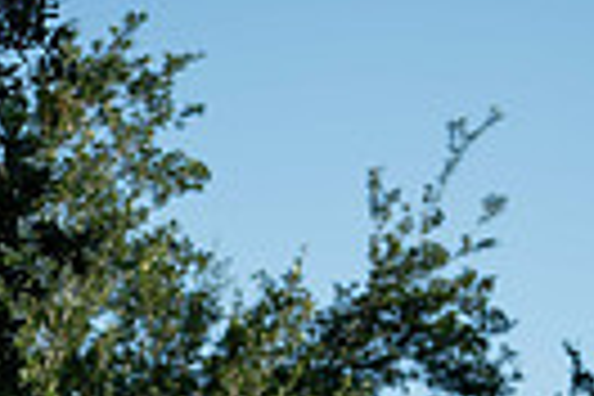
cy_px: 819
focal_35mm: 293
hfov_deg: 7.0
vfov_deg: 4.6
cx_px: 414
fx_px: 4834
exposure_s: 1/3200
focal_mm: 86
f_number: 2.8
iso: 200
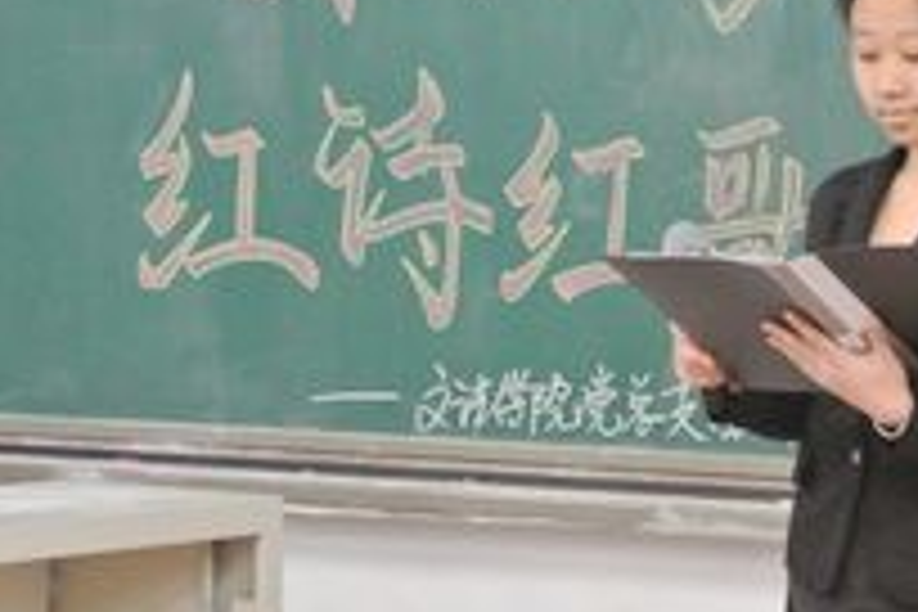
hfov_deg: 12.2
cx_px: 940
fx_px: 4258
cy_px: 173
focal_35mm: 167
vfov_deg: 8.2
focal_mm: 30
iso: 2200
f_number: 5.6
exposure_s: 1/30
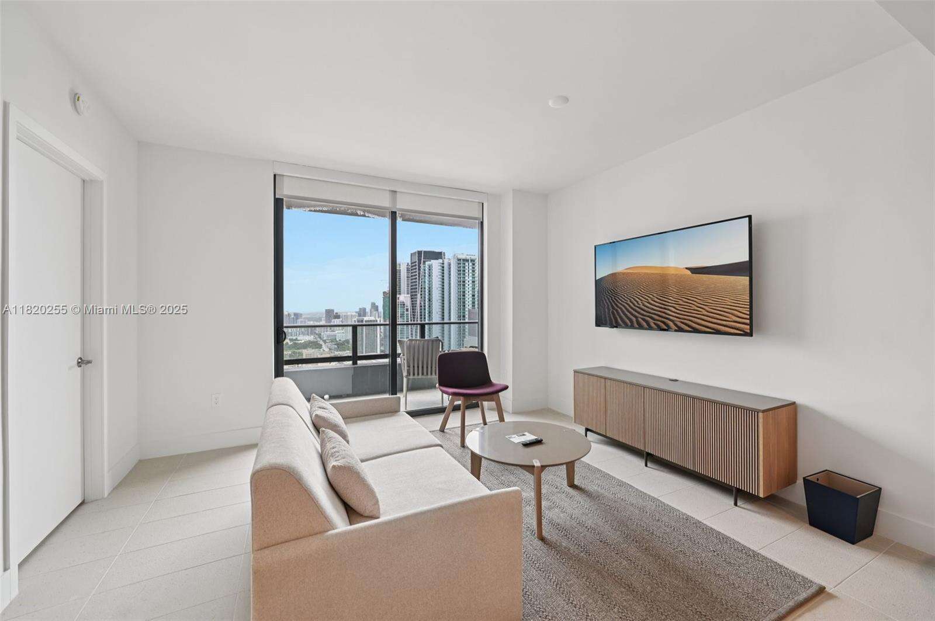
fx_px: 363
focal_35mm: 14
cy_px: 310
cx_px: 468
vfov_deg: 81.1
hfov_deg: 104.3
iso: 100
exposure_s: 1/40
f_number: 5
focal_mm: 14
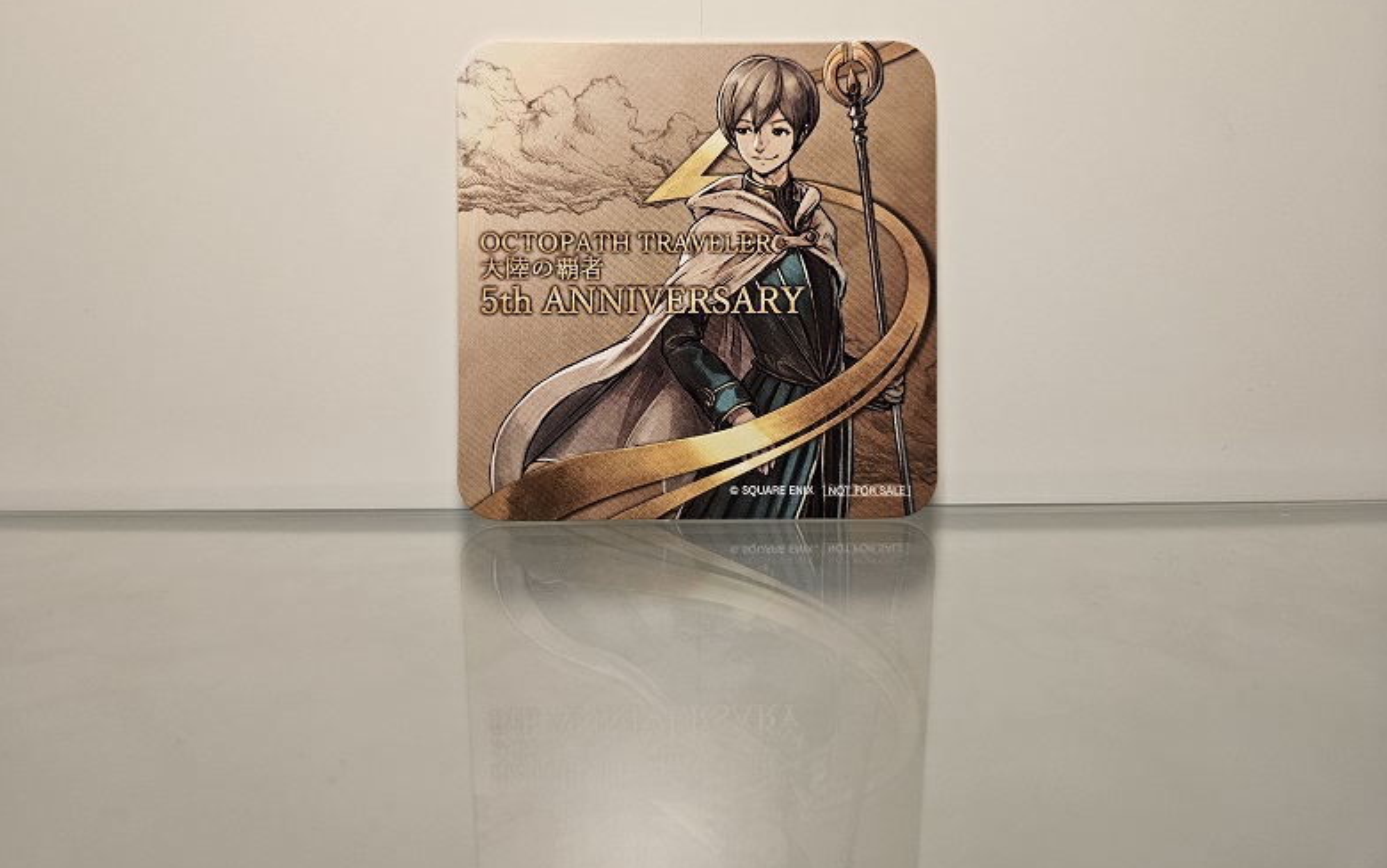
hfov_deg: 72.5
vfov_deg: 49.0
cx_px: 681
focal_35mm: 25
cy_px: 342
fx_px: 945
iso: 160
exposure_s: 1/100
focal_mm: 5.4
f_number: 1.8
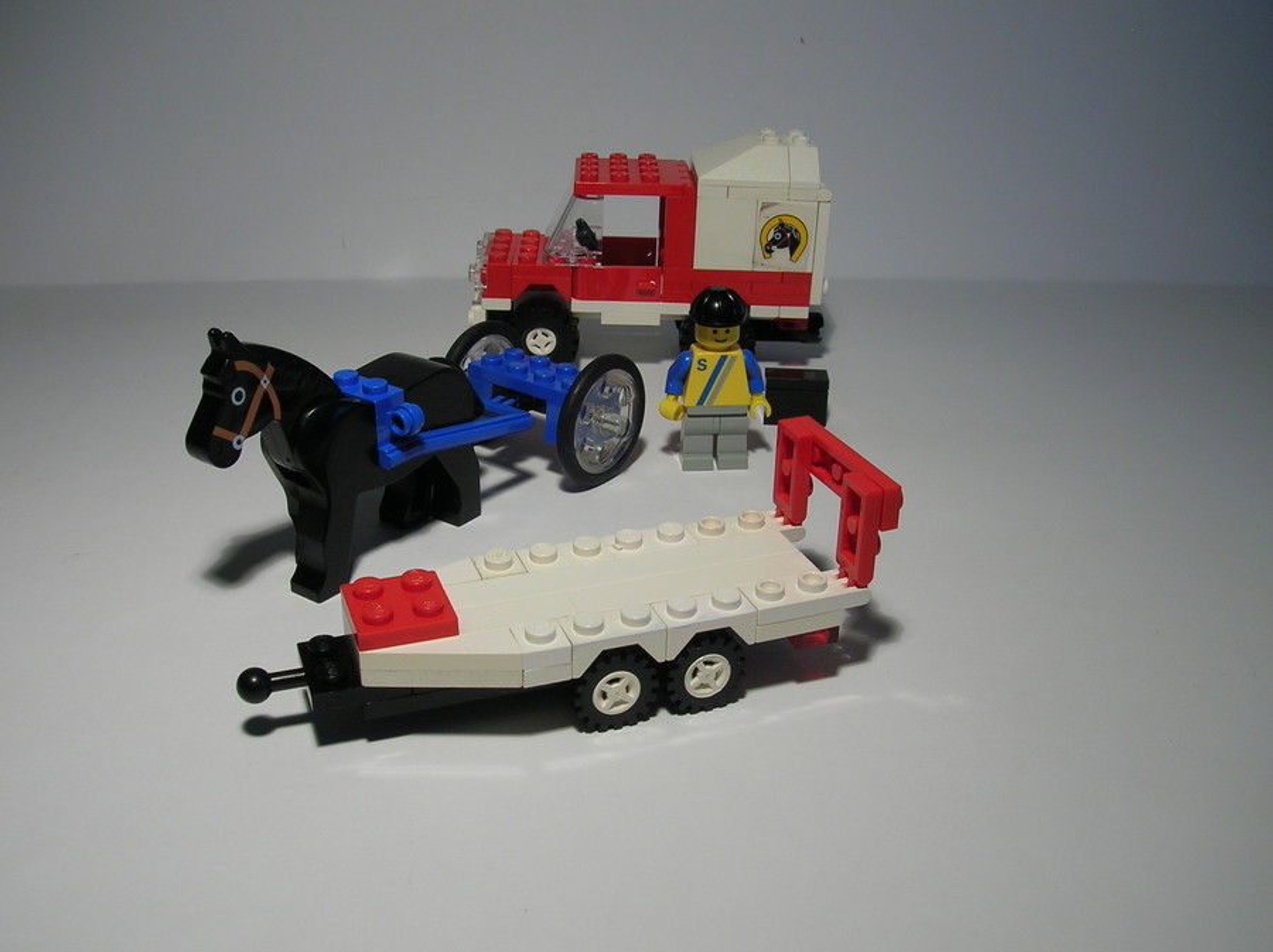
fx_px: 1249
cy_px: 476
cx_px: 636
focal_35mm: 34
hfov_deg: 54.0
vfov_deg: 41.7
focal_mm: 5.7
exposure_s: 1/20
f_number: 4.9
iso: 50
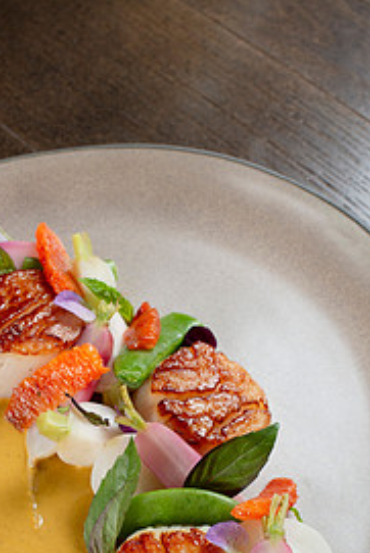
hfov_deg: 16.5
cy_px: 453
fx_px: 1278
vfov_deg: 24.0
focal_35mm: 83
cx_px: 135
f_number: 7.1
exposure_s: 1/100
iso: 250
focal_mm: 50
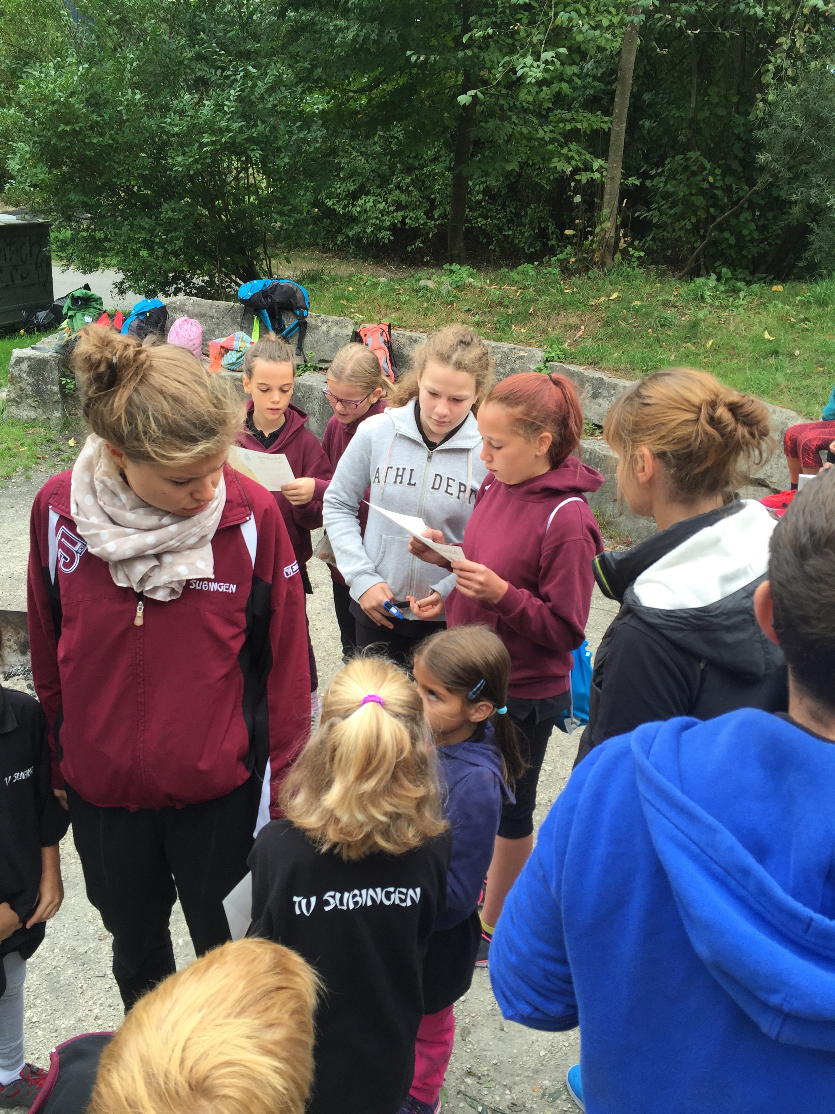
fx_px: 933
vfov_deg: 61.7
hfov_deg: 48.2
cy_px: 557
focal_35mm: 29
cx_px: 418
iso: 32
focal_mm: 4.15
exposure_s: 1/234
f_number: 2.2
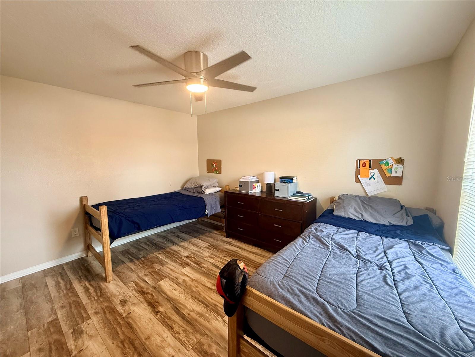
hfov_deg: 102.1
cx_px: 238
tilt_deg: -5.8
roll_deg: +0.7
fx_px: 192
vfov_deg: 85.7
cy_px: 178
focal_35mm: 14
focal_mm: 2.22
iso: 200
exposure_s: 1/60
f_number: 2.2
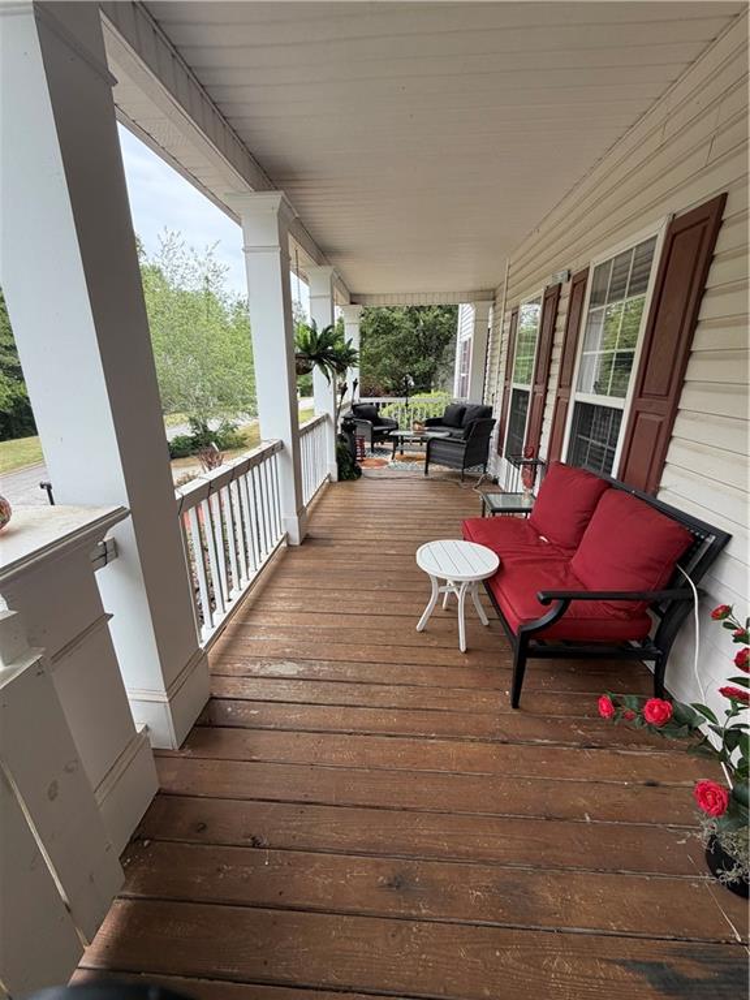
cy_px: 500
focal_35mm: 14
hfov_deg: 85.7
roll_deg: -0.5
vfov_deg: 102.1
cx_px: 375
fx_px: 404
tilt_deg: -17.5
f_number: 2.2
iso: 40
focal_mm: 2.22
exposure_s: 1/215
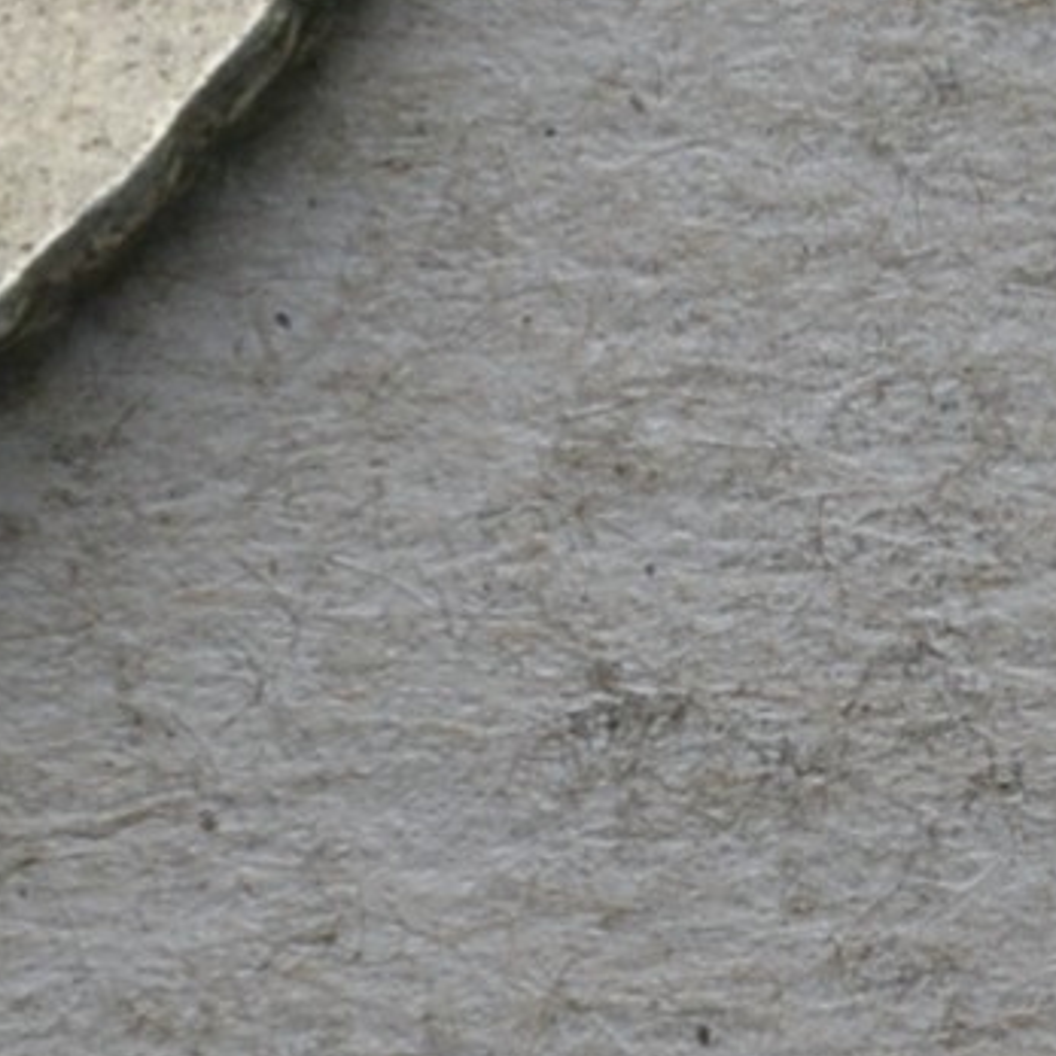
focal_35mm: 433
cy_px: -822
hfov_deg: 4.0
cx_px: 876
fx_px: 14944
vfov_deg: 4.0
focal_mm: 48
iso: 400
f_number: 14
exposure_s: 1/200
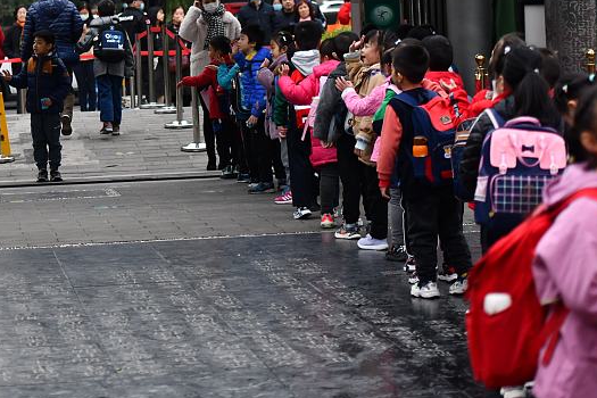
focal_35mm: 160
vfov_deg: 8.6
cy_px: 76
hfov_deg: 12.7
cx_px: 40
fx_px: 2653
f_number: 3.2
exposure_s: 1/320
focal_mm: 70
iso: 640
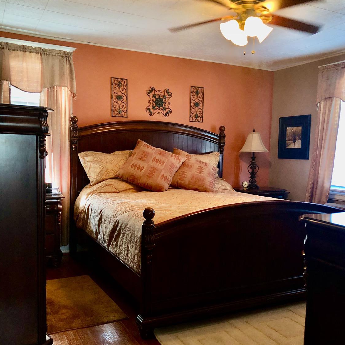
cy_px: 193
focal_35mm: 34
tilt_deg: -6.1
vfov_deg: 48.3
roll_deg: -1.2
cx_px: 177
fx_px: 383
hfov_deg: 48.4
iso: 64
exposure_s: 1/15
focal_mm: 3.99
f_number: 1.8
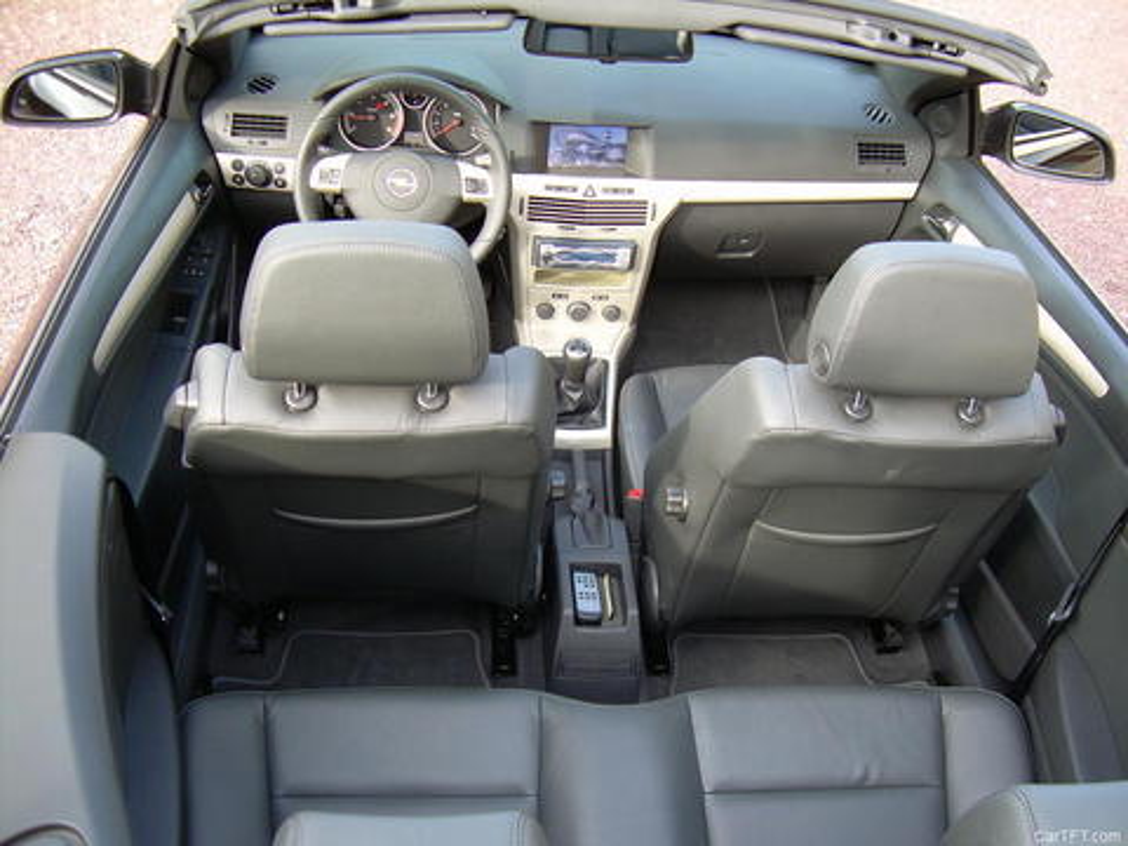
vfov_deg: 37.7
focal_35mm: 38
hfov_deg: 49.0
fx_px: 1238
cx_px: 564
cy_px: 423
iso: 50
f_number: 2.8
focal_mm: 6.3
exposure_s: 1/60
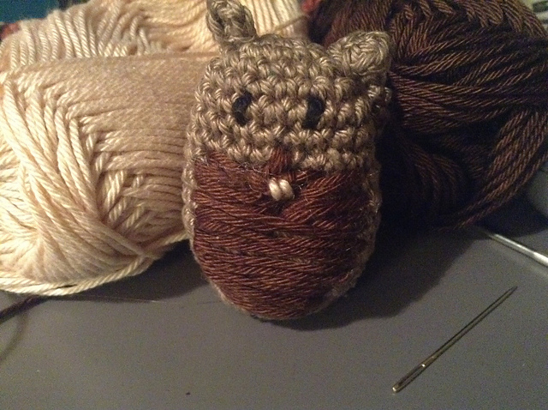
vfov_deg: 42.8
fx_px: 522
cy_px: 205
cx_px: 274
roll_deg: +0.7
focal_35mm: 33
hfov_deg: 55.4
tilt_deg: -34.3
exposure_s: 1/15
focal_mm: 3.3
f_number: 2.4
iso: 640
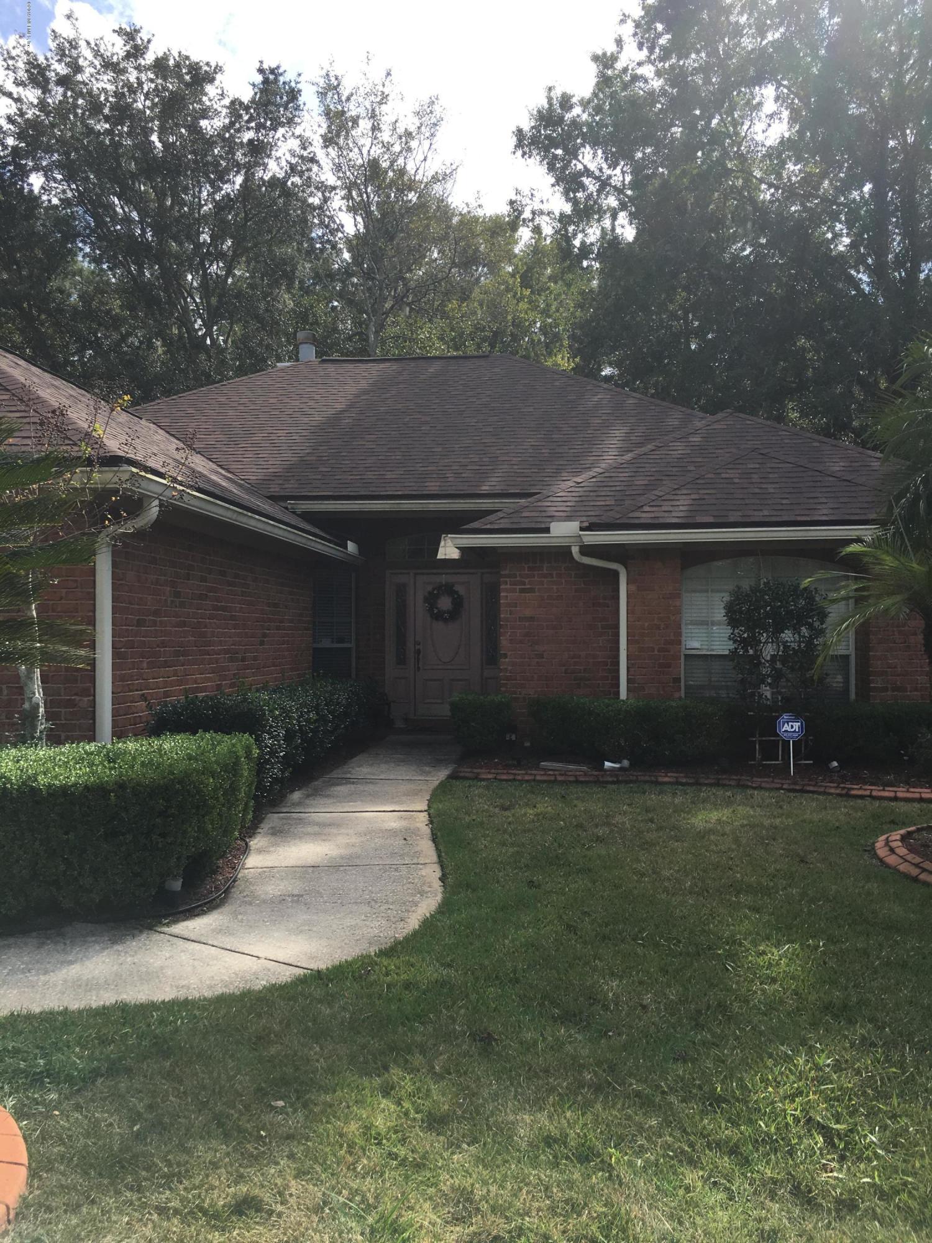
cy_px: 622
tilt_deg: +1.7
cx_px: 466
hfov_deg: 48.2
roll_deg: +0.2
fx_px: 1041
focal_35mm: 29
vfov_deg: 61.7
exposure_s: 1/950
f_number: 2.2
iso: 25
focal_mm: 4.15
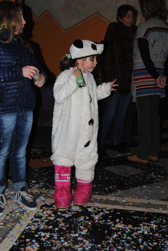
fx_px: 367
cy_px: 126
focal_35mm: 52
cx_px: 84
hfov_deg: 25.8
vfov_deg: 37.8
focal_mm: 35
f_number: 4.5
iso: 200
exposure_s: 1/60
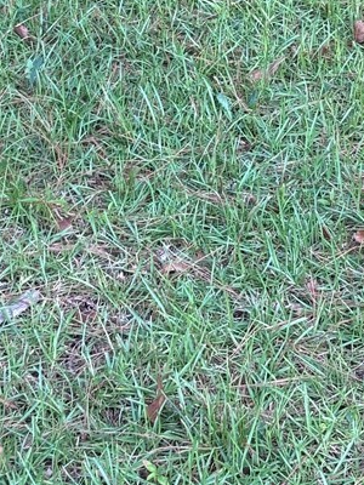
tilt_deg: -15.1
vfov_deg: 14.5
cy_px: -61
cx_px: 129
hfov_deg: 11.1
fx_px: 1865
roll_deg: -0.4
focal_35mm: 133
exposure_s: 1/121
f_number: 1.6
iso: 50
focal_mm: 5.96
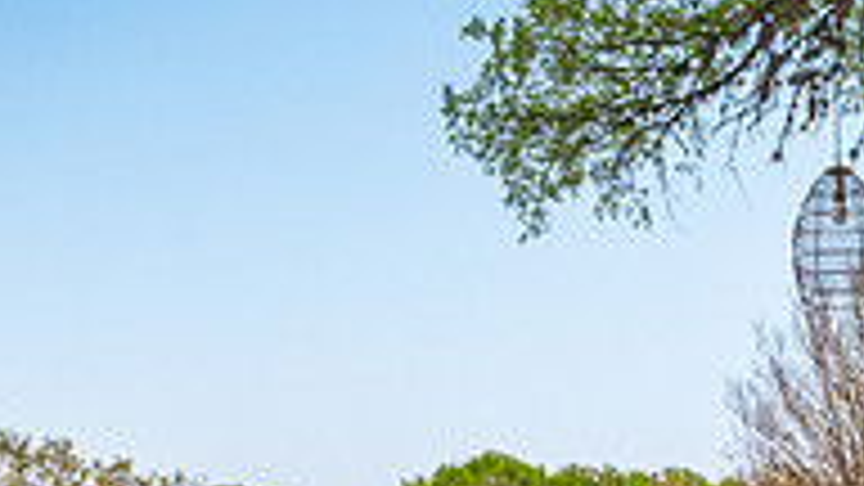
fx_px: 1741
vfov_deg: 14.5
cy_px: 792
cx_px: 792
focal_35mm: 76
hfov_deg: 26.8
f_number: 4
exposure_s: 1/250
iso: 4000
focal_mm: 24
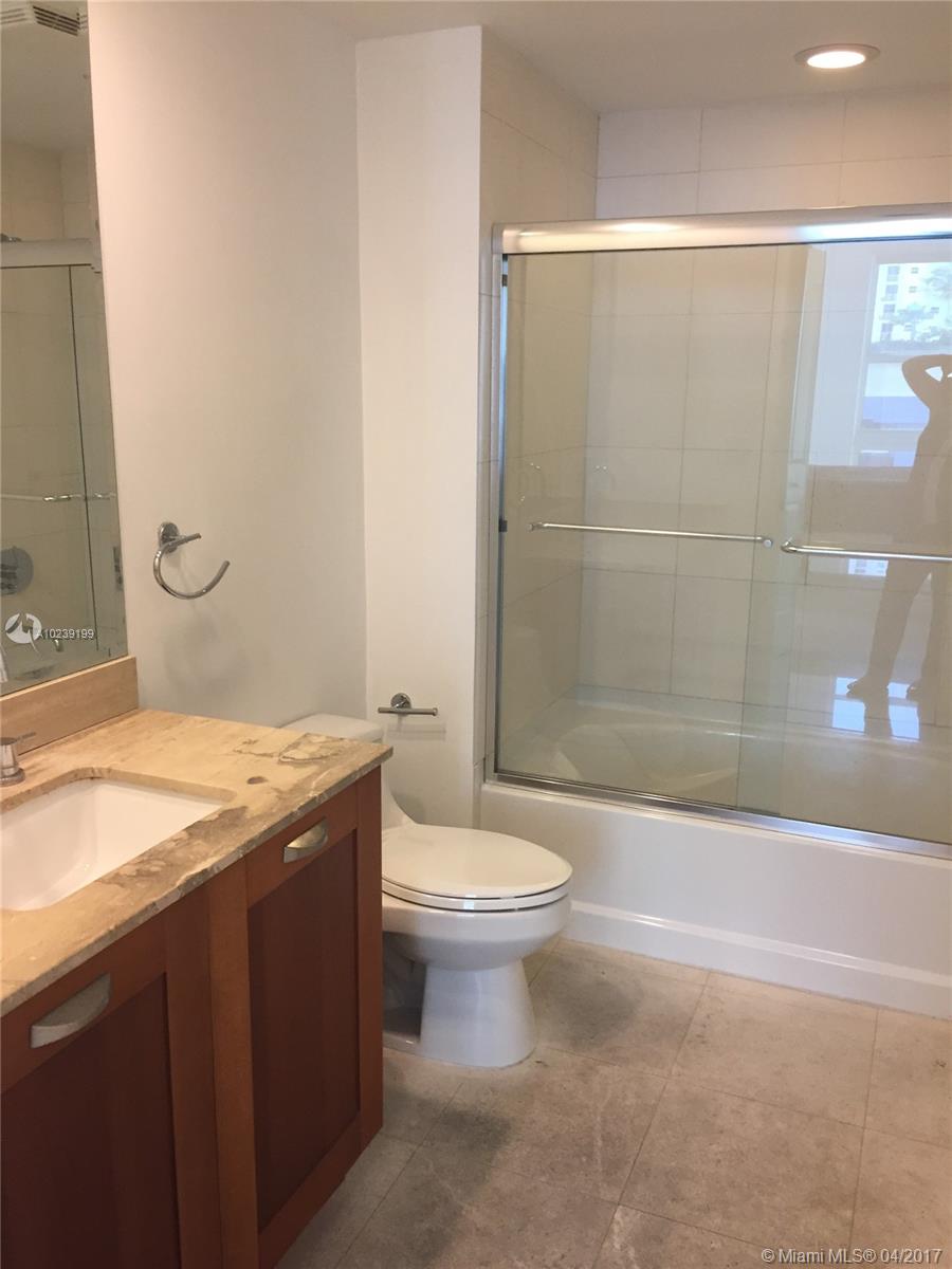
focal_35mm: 29
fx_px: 1063
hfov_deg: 48.2
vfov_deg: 61.7
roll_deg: +0.0
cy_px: 634
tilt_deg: -11.2
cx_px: 476
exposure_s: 1/30
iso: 50
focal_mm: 4.15
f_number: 2.2
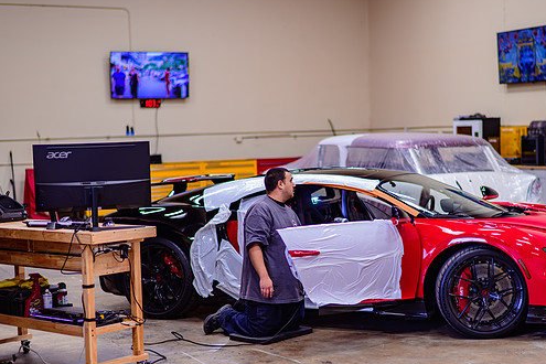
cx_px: 318
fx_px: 1031
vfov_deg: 20.0
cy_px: 199
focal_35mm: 68
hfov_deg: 29.6
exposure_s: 1/100
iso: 100
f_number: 1.4
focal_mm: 58
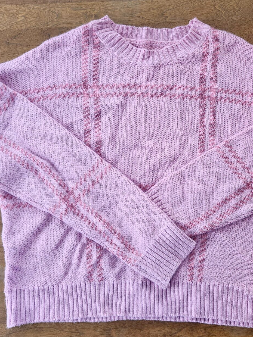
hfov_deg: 37.6
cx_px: 145
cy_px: 165
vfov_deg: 49.0
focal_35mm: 38
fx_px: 370
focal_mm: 5.54
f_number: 1.8
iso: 200
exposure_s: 1/120
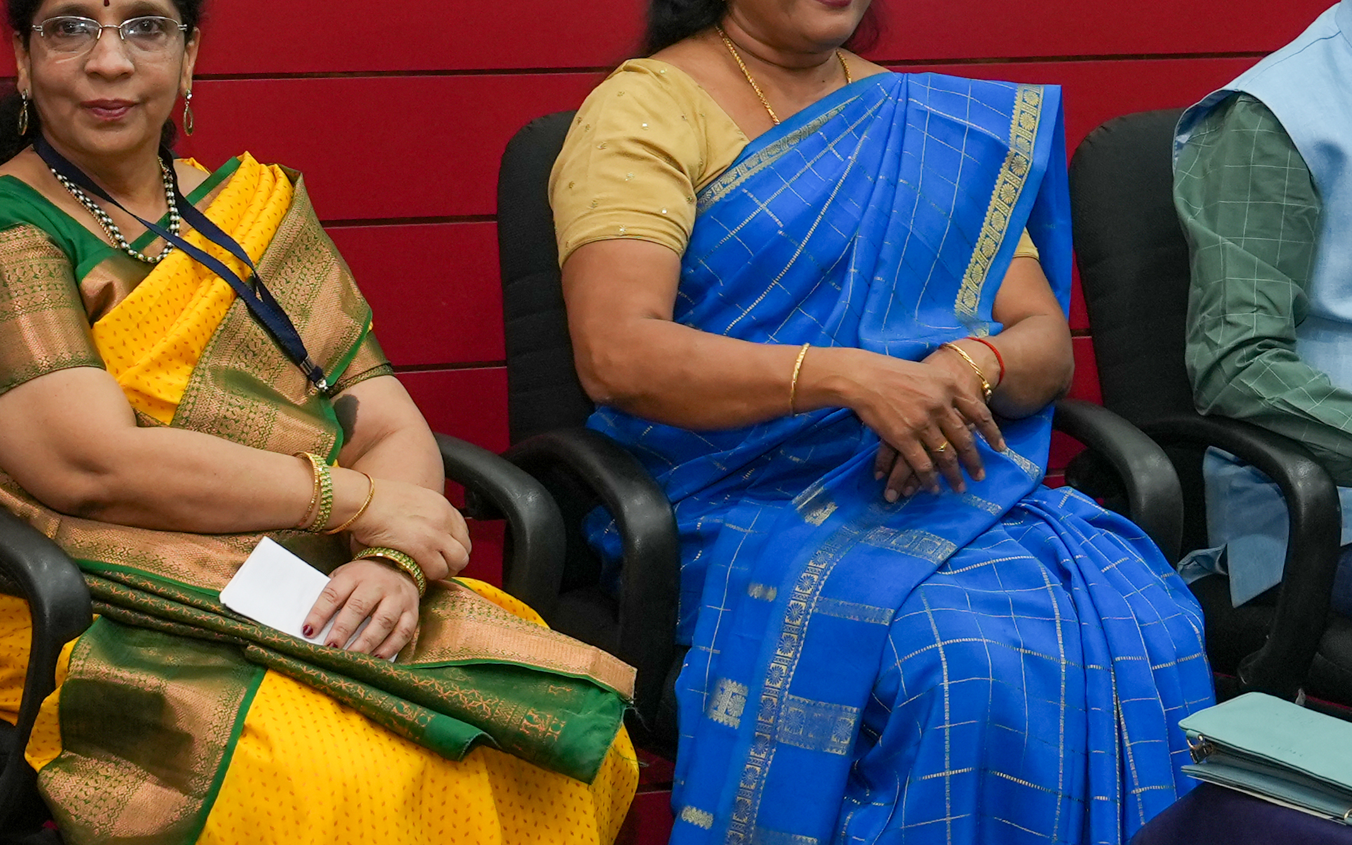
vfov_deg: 9.9
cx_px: 1174
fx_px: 4901
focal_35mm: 133
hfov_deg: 15.6
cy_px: 439
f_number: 4
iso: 1000
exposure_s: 1/125
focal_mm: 40
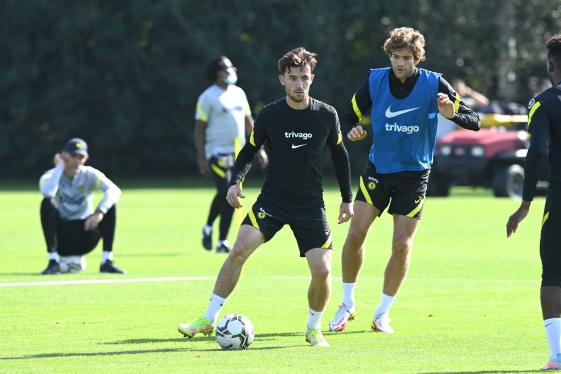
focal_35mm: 400
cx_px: 280
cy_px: 187
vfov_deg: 3.4
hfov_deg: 5.2
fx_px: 6234
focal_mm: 400
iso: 800
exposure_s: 1/1600
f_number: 5.6
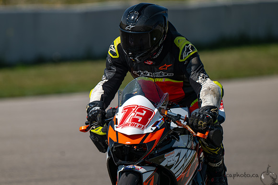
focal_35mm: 712
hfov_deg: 2.9
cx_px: 113
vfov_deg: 1.9
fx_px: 5497
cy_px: 75
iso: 140
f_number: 6.3
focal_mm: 600
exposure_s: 1/1250
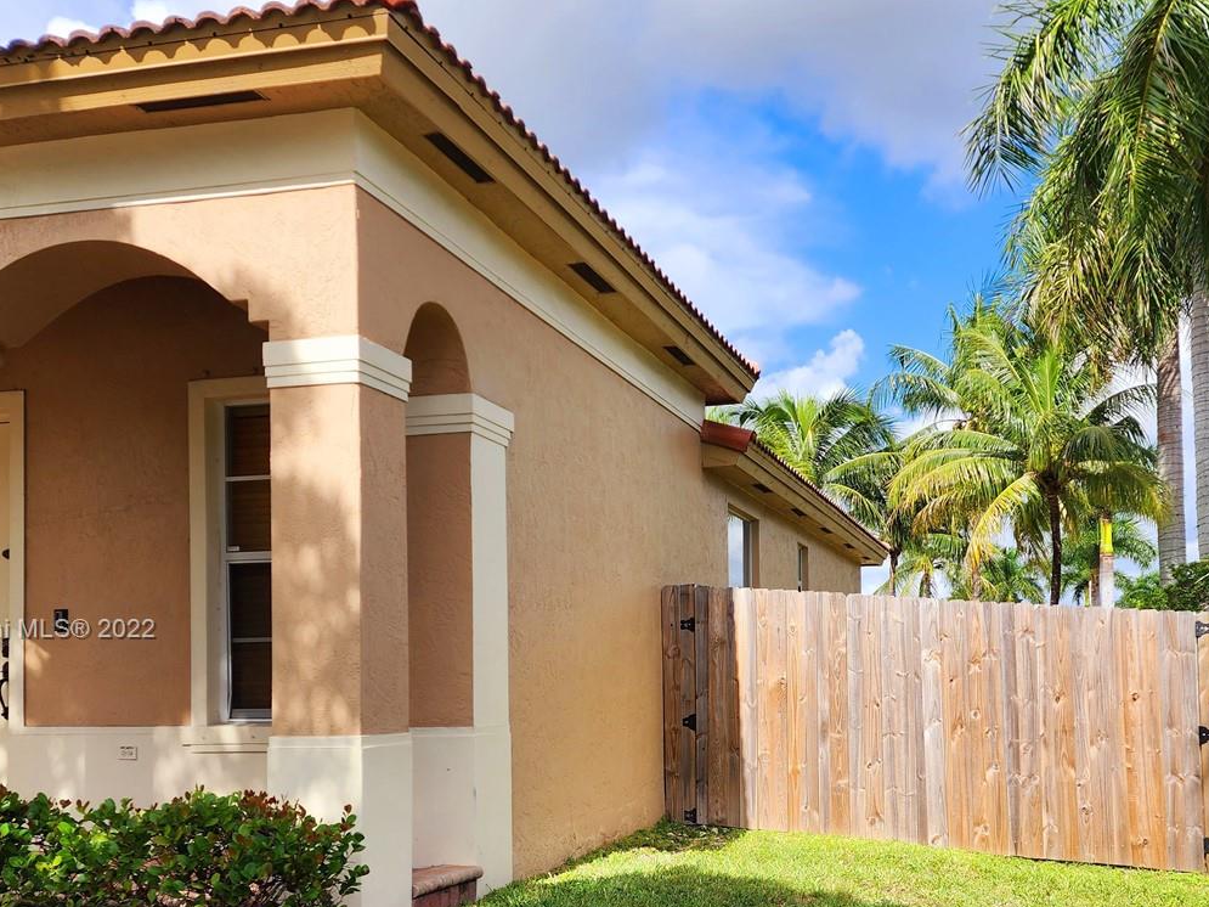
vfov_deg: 38.1
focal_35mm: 37
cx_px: 739
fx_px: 1292
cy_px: 631
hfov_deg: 49.8
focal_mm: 6.4
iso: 12
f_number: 1.8
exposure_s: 1/909
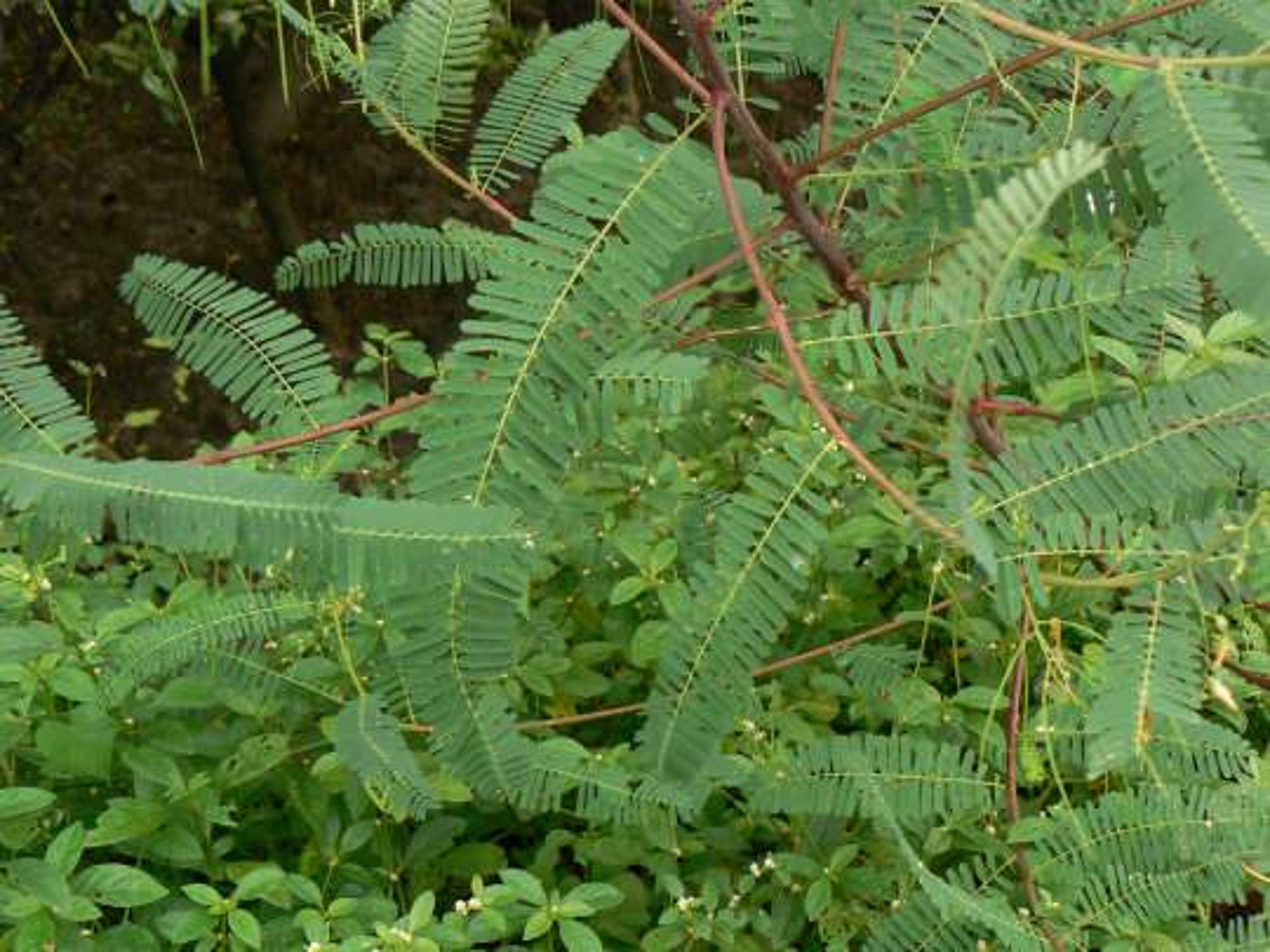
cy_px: 476
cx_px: 635
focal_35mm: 70
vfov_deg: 21.0
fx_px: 2568
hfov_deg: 27.8
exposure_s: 1/100
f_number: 4
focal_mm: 11.6
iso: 80
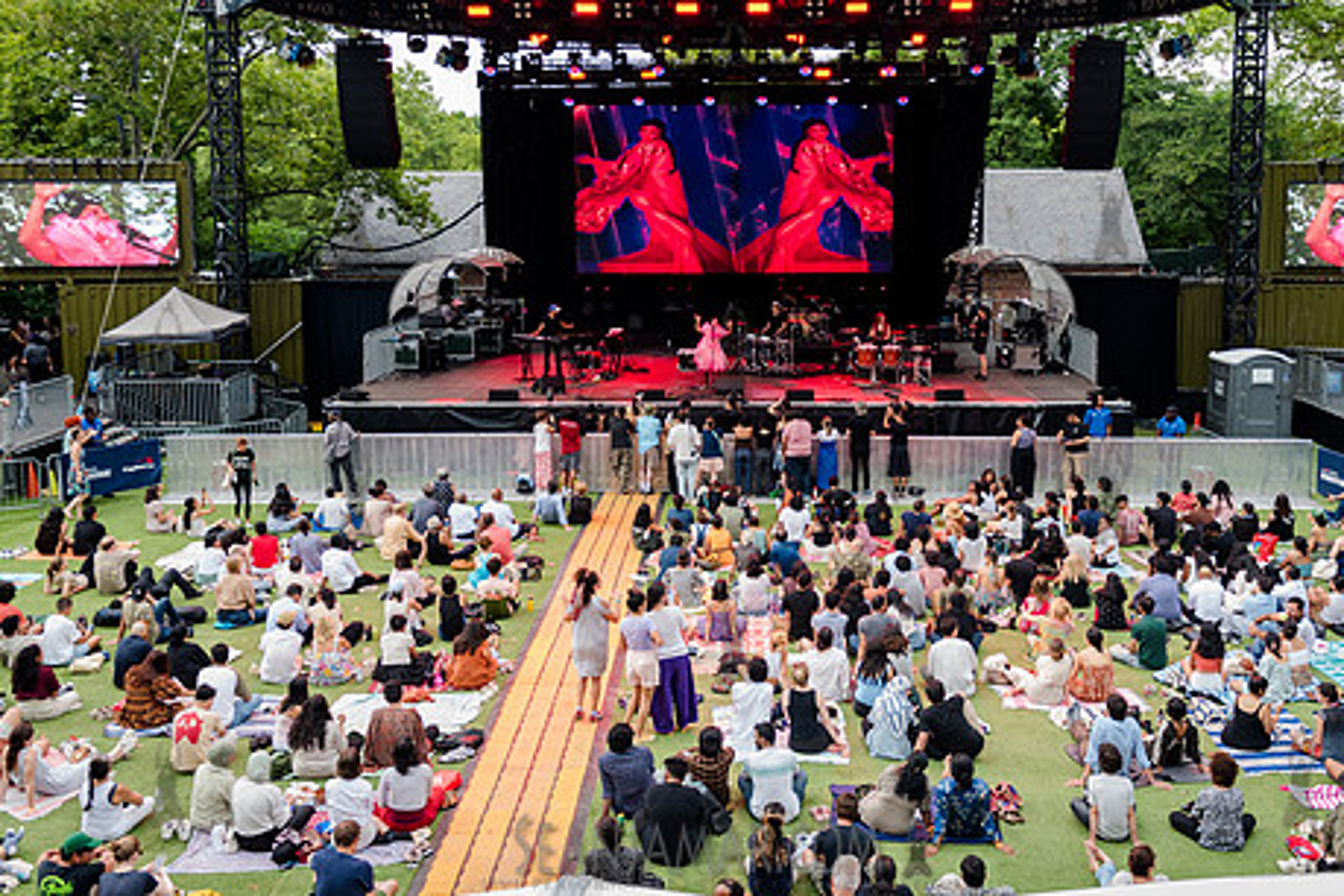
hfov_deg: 51.8
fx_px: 1381
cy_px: 350
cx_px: 732
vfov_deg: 35.8
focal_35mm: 37
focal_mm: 29
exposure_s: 1/400
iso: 1000
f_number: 3.5
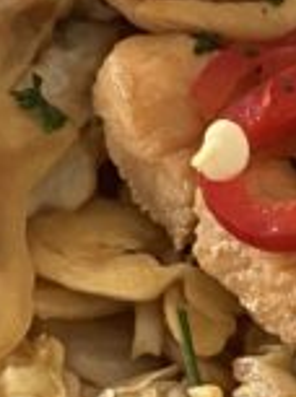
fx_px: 1912
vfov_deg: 11.9
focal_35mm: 167
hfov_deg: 8.8
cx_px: 341
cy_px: 257
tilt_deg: -64.7
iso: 500
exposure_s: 1/60
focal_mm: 4.25
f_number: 1.8
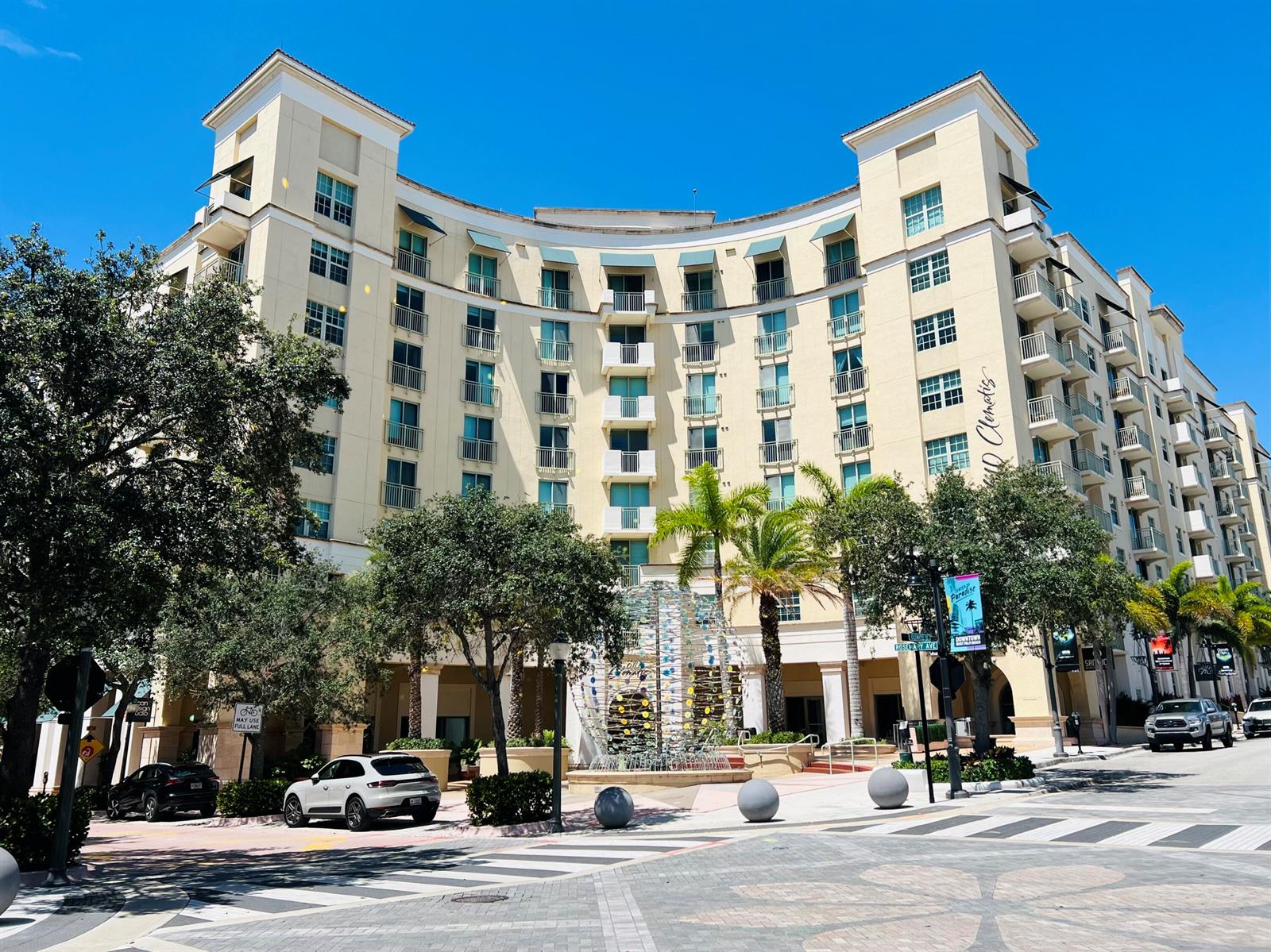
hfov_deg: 67.3
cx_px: 636
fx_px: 954
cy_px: 476
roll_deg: +0.7
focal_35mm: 26
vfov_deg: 53.0
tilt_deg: +14.2
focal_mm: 5.7
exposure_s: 1/5319
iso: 50
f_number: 1.5
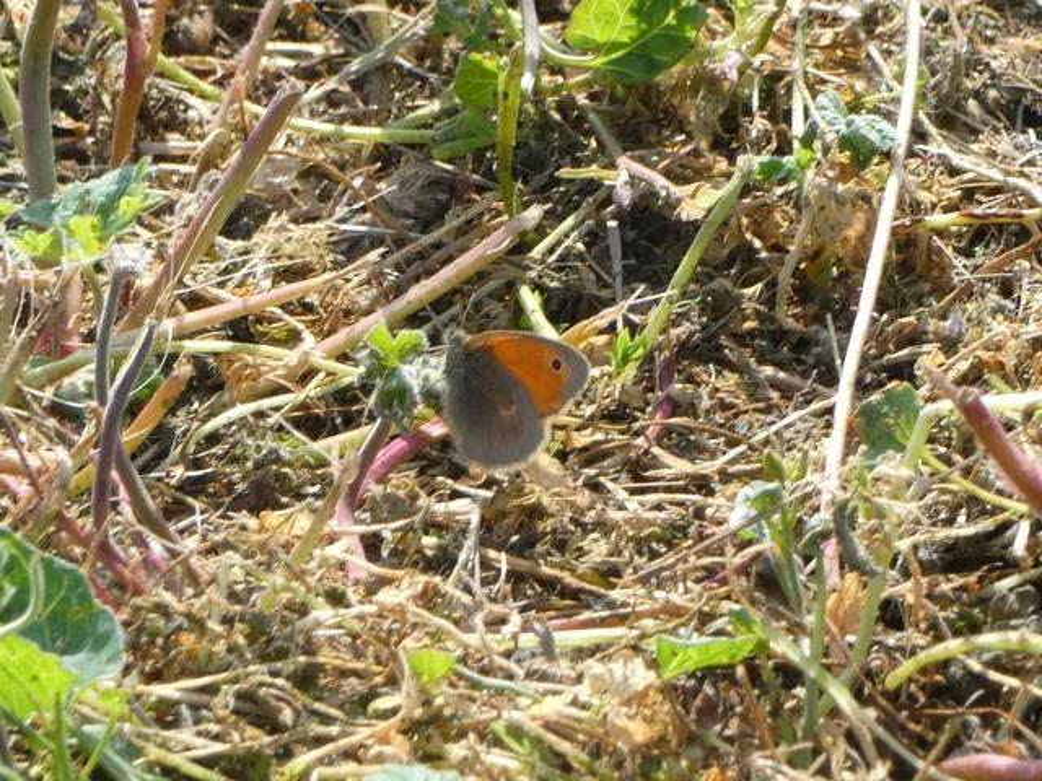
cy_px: 390
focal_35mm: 384
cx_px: 521
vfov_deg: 3.9
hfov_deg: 5.2
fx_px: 11559
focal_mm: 68.8
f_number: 5.6
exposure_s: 1/80
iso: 100
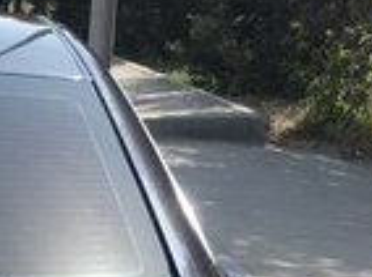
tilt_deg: -15.6
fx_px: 1448
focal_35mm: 135
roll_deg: -0.9
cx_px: -233
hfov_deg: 13.5
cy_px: 438
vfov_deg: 10.5
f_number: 2.2
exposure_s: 1/699
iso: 25
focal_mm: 4.15
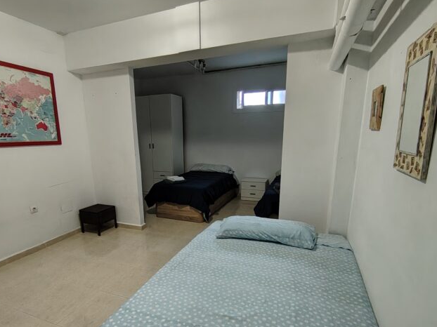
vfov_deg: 62.9
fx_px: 265
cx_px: 203
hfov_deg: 78.9
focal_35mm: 21
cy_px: 195
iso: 564
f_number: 2.2
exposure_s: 1/33.3
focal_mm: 1.42
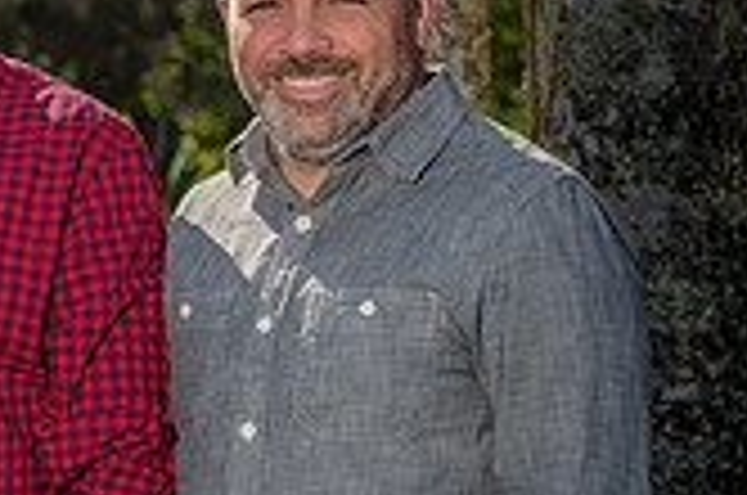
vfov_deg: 5.0
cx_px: -500
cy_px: 396
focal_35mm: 273
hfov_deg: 7.4
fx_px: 5654
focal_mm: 78
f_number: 5.6
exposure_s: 1/250
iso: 50
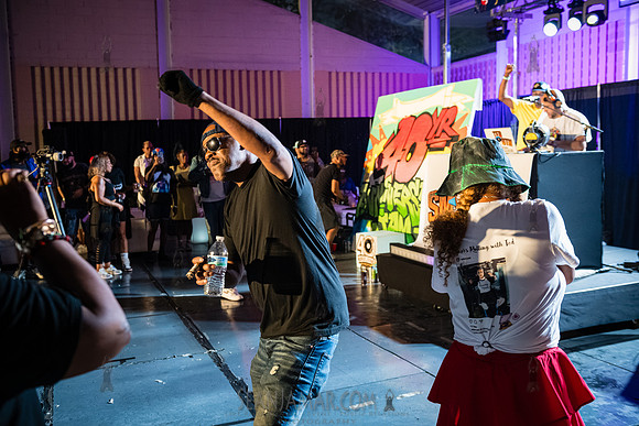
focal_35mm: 35
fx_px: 621
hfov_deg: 54.4
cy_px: 213
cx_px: 320
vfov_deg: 37.9
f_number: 3.5
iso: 8000
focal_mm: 35
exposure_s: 1/200
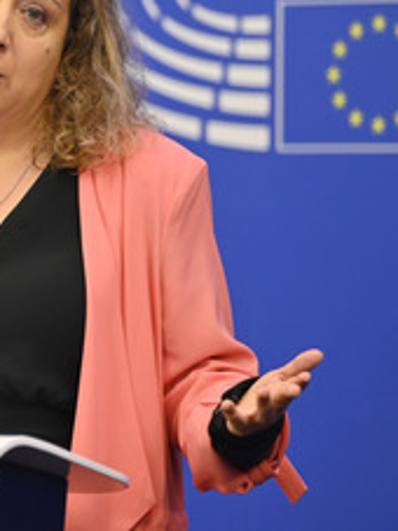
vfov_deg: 7.2
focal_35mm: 277
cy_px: 192
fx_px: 4250
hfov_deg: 5.3
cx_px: -29
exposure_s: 1/320
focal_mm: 145
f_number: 2.8
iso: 1600
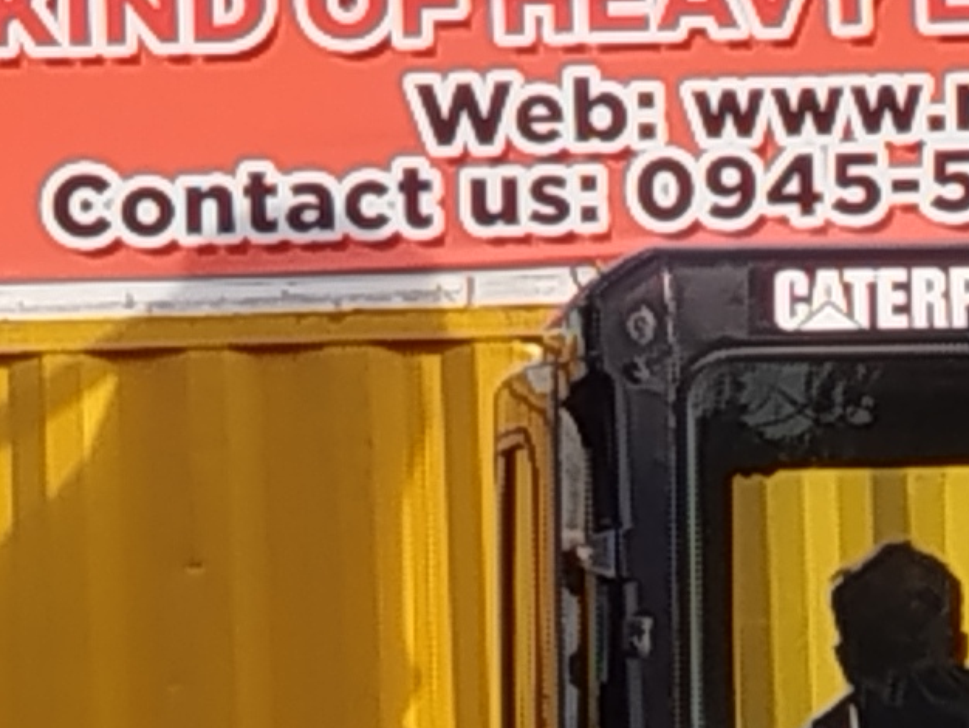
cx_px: 1040
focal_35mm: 364
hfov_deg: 5.4
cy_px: 232
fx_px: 10193
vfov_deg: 4.1
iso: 50
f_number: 1.7
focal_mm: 5.31
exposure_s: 1/682
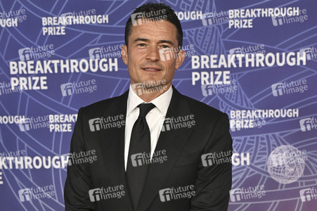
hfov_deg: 39.6
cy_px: 106
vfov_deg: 27.0
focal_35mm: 50
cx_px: 158
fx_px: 440
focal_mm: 50
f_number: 4
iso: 2000
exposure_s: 1/320
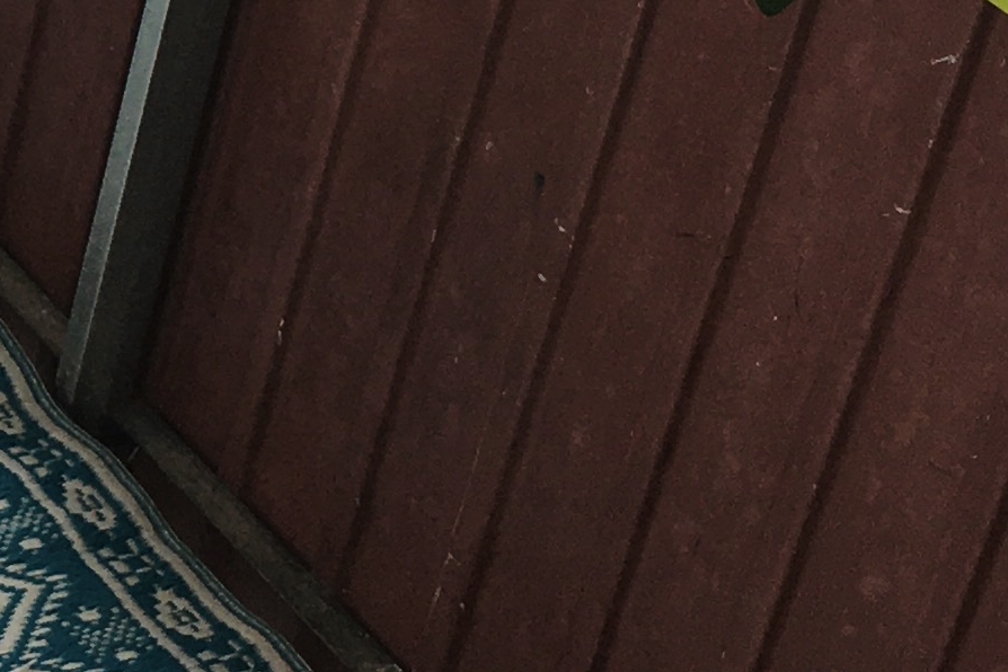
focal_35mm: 136
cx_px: -355
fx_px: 3808
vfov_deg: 9.9
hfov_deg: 14.4
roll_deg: -9.5
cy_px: -180
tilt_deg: -25.7
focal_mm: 4.15
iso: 25
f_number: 2.2
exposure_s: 1/100
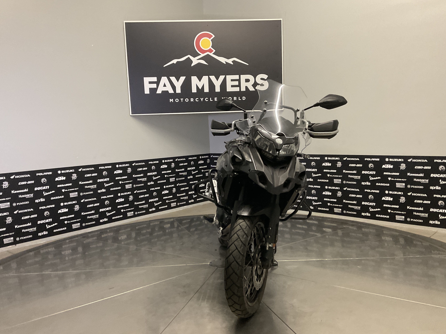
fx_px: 399
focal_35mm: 31
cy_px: 173
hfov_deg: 58.3
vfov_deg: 45.4
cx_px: 227
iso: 200
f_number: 1.8
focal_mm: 3
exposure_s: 1/60
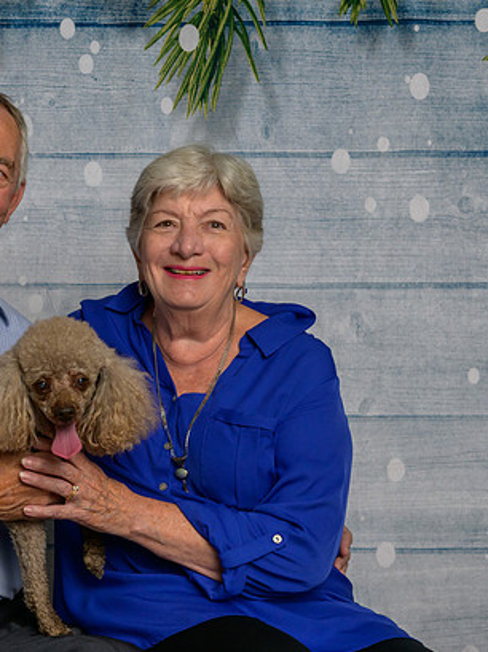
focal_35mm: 94
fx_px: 1770
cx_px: 39
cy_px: 371
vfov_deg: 20.9
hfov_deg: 15.5
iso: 400
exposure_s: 1/160
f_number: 10
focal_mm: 50
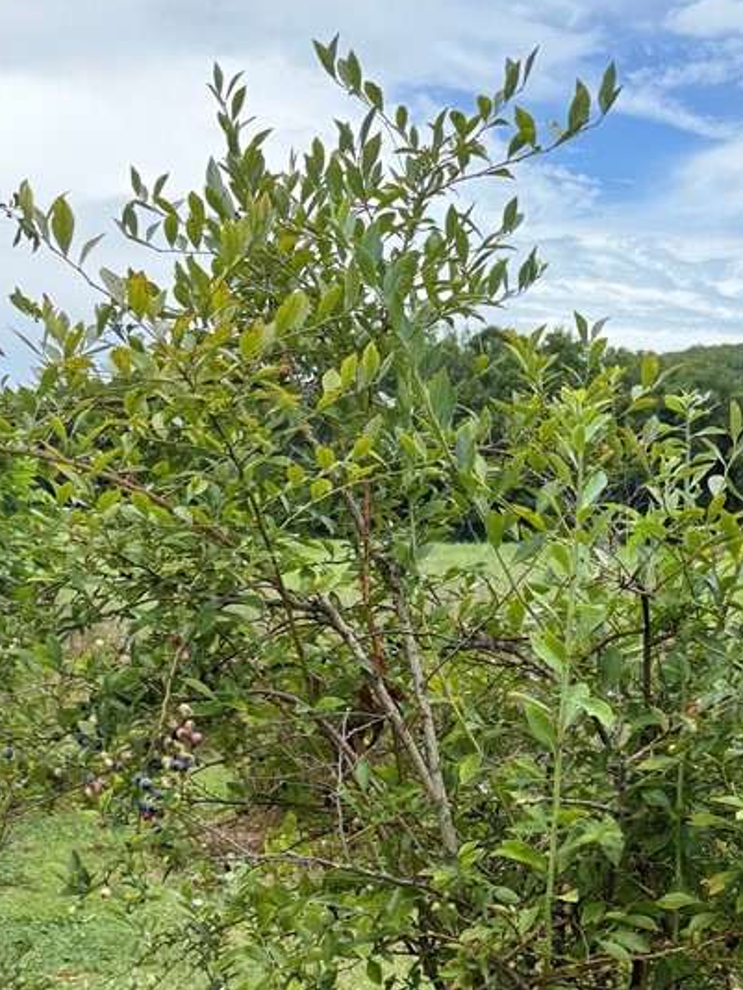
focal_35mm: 46
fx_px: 1315
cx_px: 487
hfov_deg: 31.3
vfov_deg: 39.0
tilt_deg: -14.1
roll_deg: -1.0
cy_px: 842
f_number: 1.78
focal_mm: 6.76
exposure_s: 1/1812
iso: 100
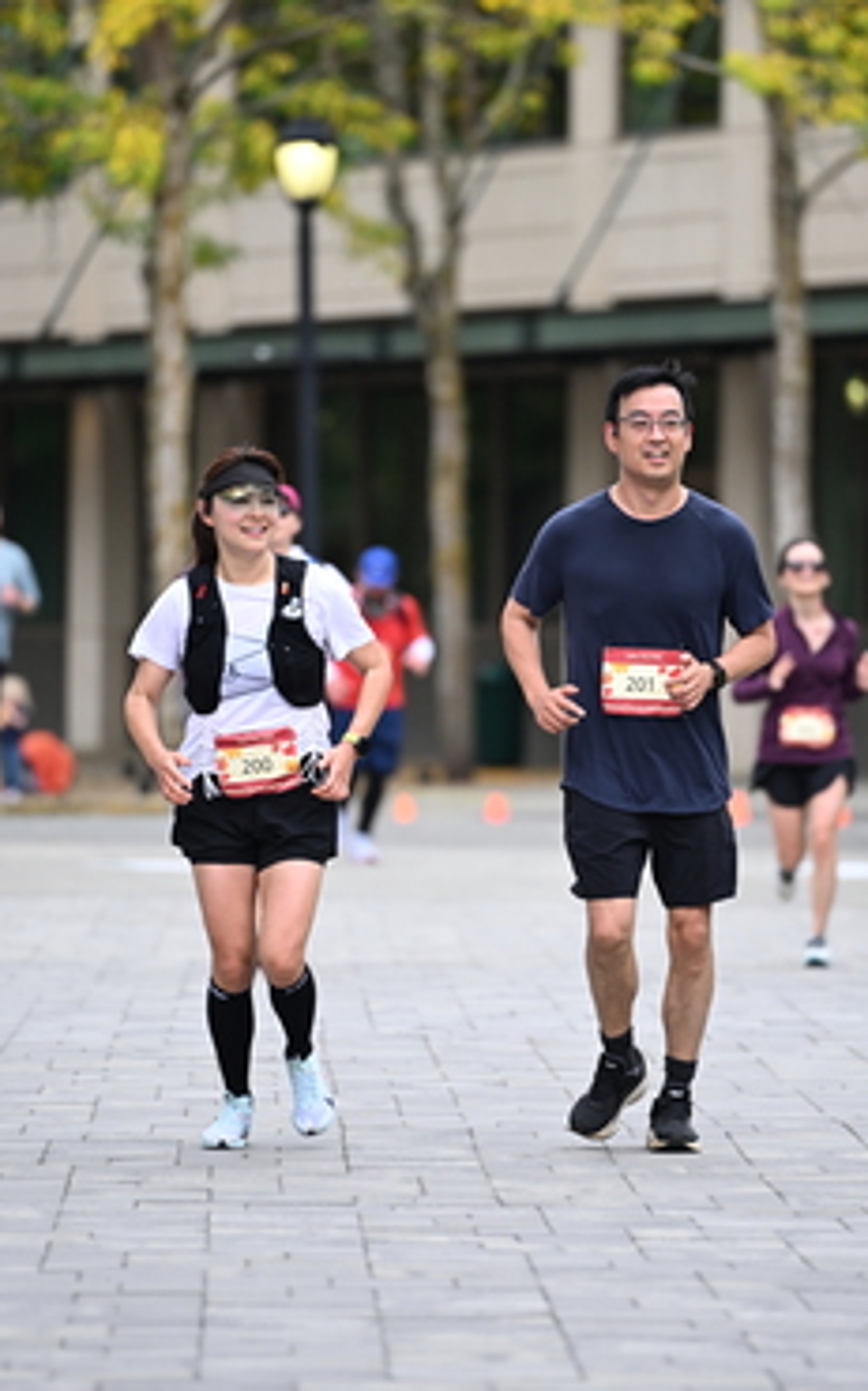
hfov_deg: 4.3
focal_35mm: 303
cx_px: 475
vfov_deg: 6.9
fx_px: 11477
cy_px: 598
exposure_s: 1/2000
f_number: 2.8
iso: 640
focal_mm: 200
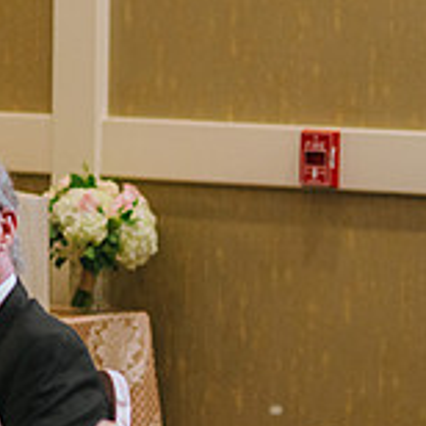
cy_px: 154
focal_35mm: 273
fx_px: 3801
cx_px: 728
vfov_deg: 6.4
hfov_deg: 6.3
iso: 800
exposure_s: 1/160
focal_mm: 85
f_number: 2.2
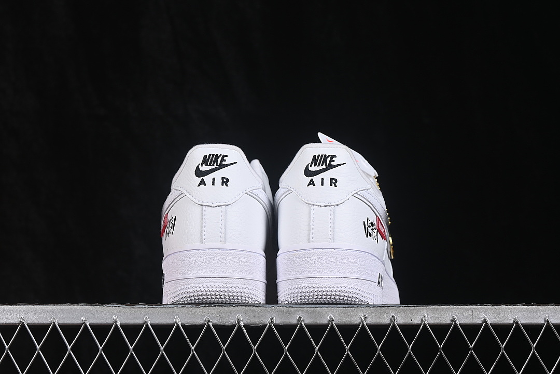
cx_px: 280
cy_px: 187
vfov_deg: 18.2
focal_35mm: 75
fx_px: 1167
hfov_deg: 27.0
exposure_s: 1/80
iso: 160
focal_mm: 50
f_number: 8
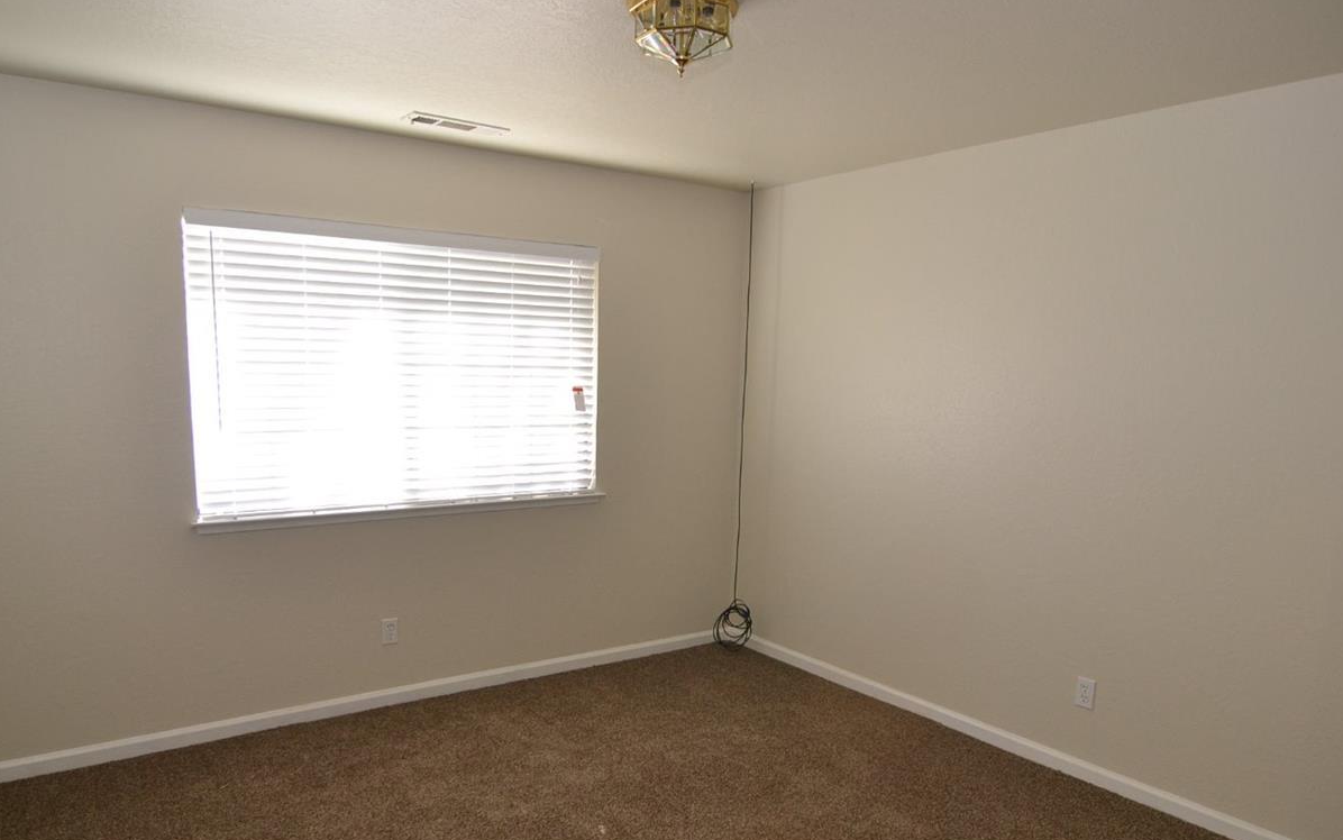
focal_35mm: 23
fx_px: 842
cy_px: 519
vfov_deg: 52.5
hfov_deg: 77.1
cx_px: 638
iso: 500
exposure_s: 1/60
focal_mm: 12
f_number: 4
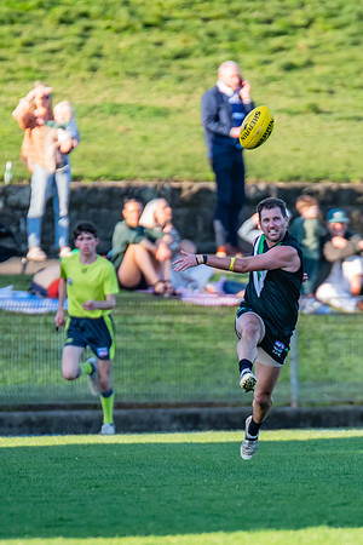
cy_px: 370
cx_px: 294
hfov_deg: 1.5
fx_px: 13843
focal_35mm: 915
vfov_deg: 2.3
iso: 900
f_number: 4
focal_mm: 420
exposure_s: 1/1600
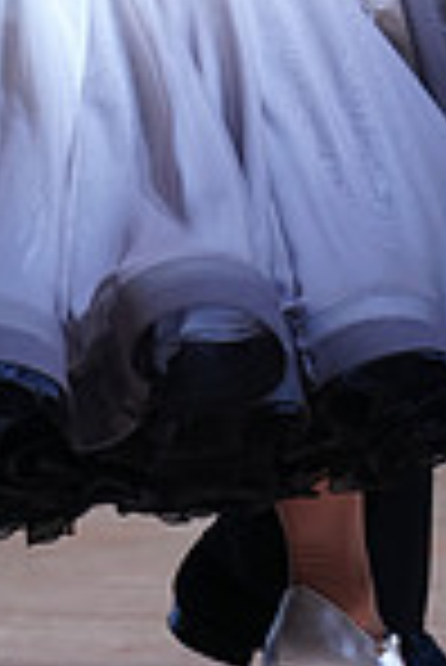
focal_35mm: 725
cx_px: 209
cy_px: -351
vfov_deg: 2.8
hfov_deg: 1.9
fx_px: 13440
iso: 640
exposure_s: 1/500
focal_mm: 185
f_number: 2.8
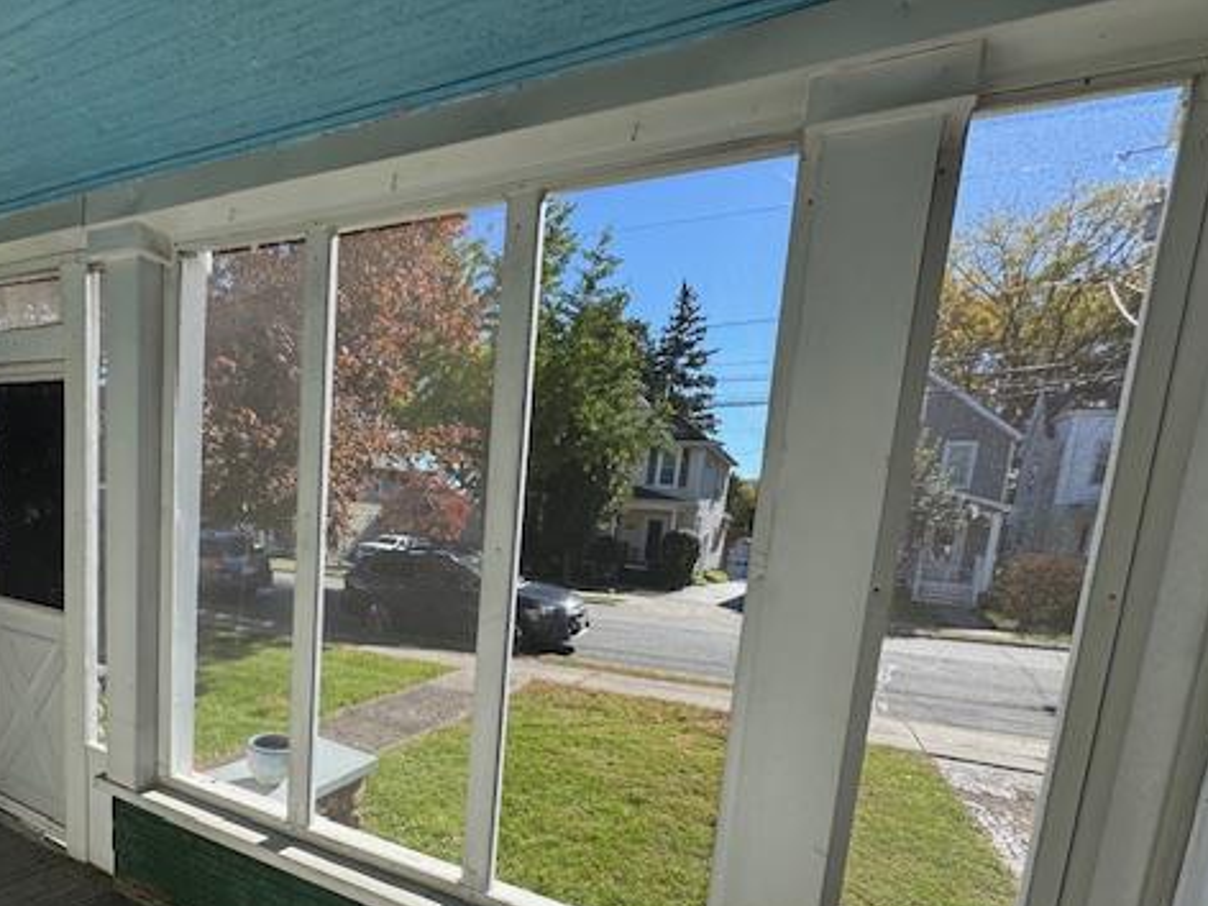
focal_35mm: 19
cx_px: 461
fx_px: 663
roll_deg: -4.5
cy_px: 612
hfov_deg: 83.2
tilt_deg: -9.0
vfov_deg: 66.6
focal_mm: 2.22
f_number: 2.2
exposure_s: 1/720
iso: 40
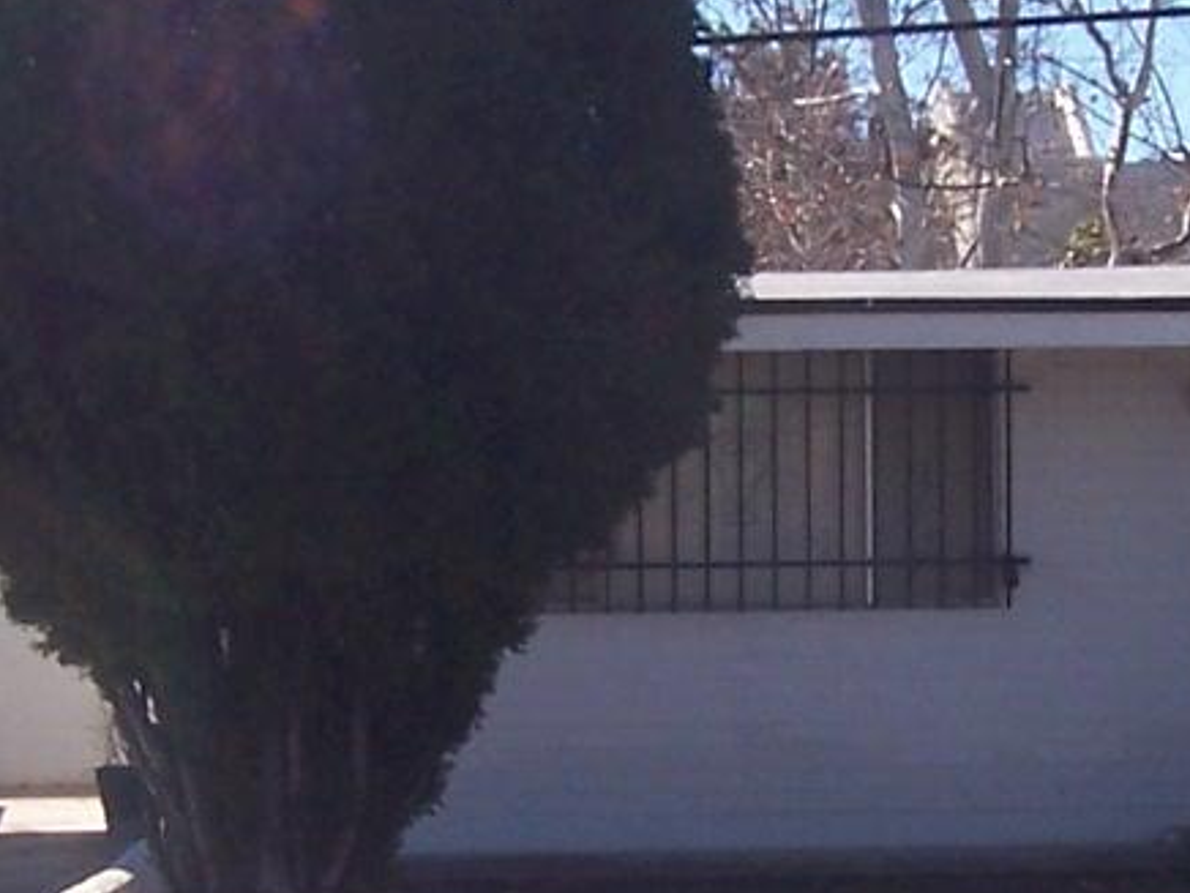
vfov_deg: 11.5
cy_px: 524
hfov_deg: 15.3
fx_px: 4435
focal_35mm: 129
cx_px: 639
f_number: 5.6
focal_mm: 5.6
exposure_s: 1/350
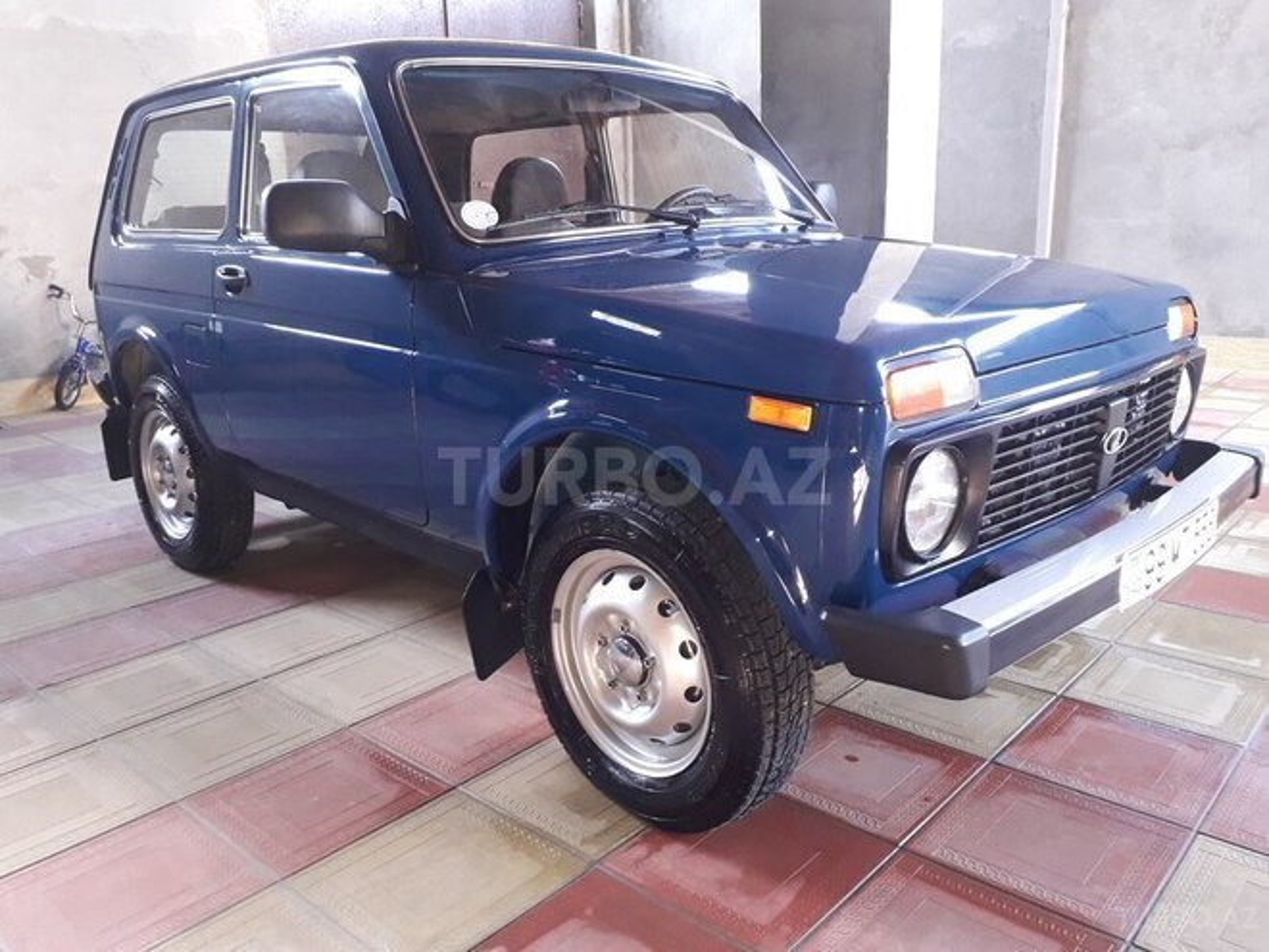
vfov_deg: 51.4
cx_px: 634
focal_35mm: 27
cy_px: 476
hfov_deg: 65.3
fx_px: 990
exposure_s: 1/33
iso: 200
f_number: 1.9
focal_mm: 3.6
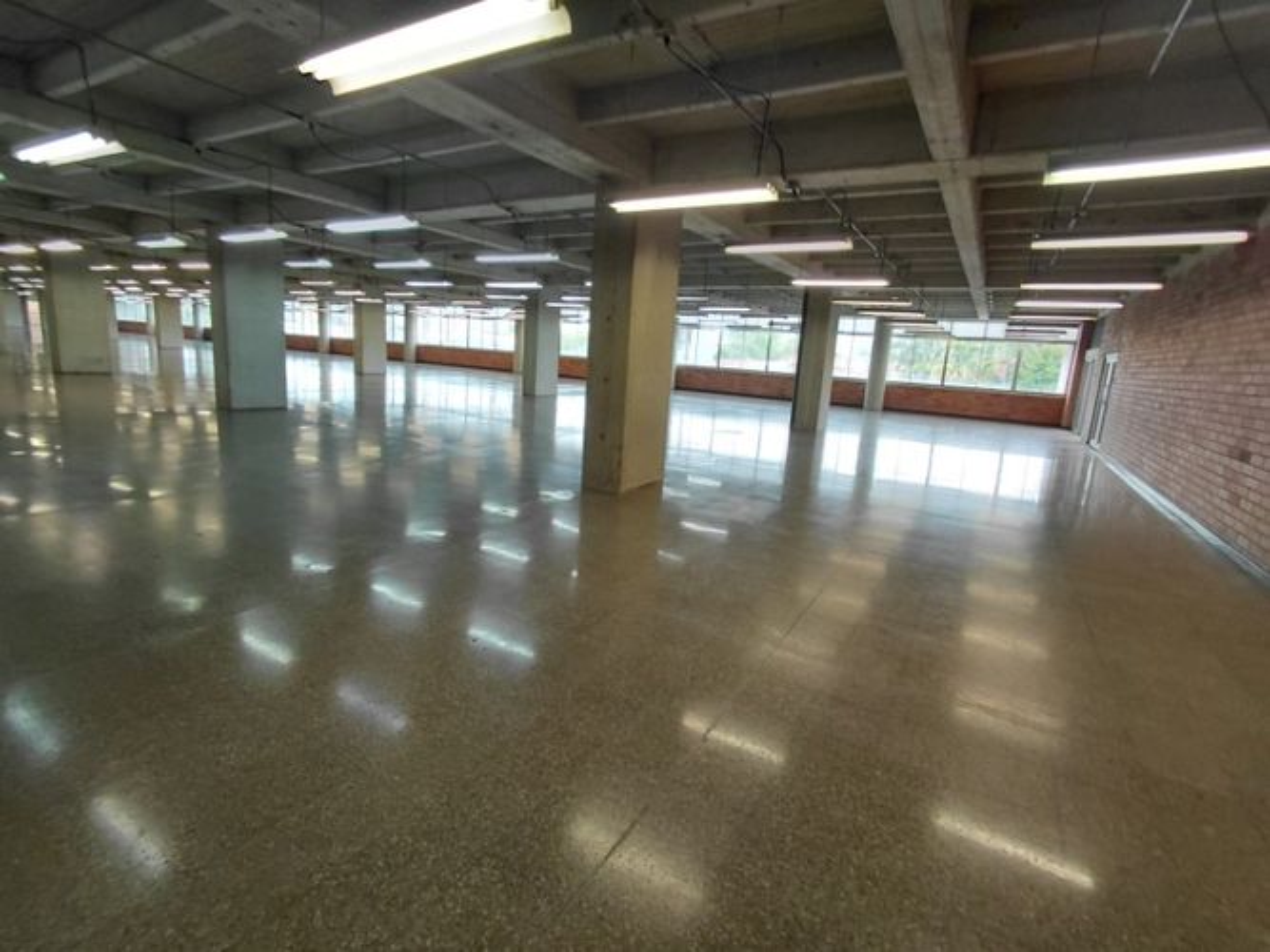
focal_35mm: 16
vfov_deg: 78.1
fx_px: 587
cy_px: 476
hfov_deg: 94.5
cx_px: 635
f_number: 2.2
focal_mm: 1.64
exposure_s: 1/60
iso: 50
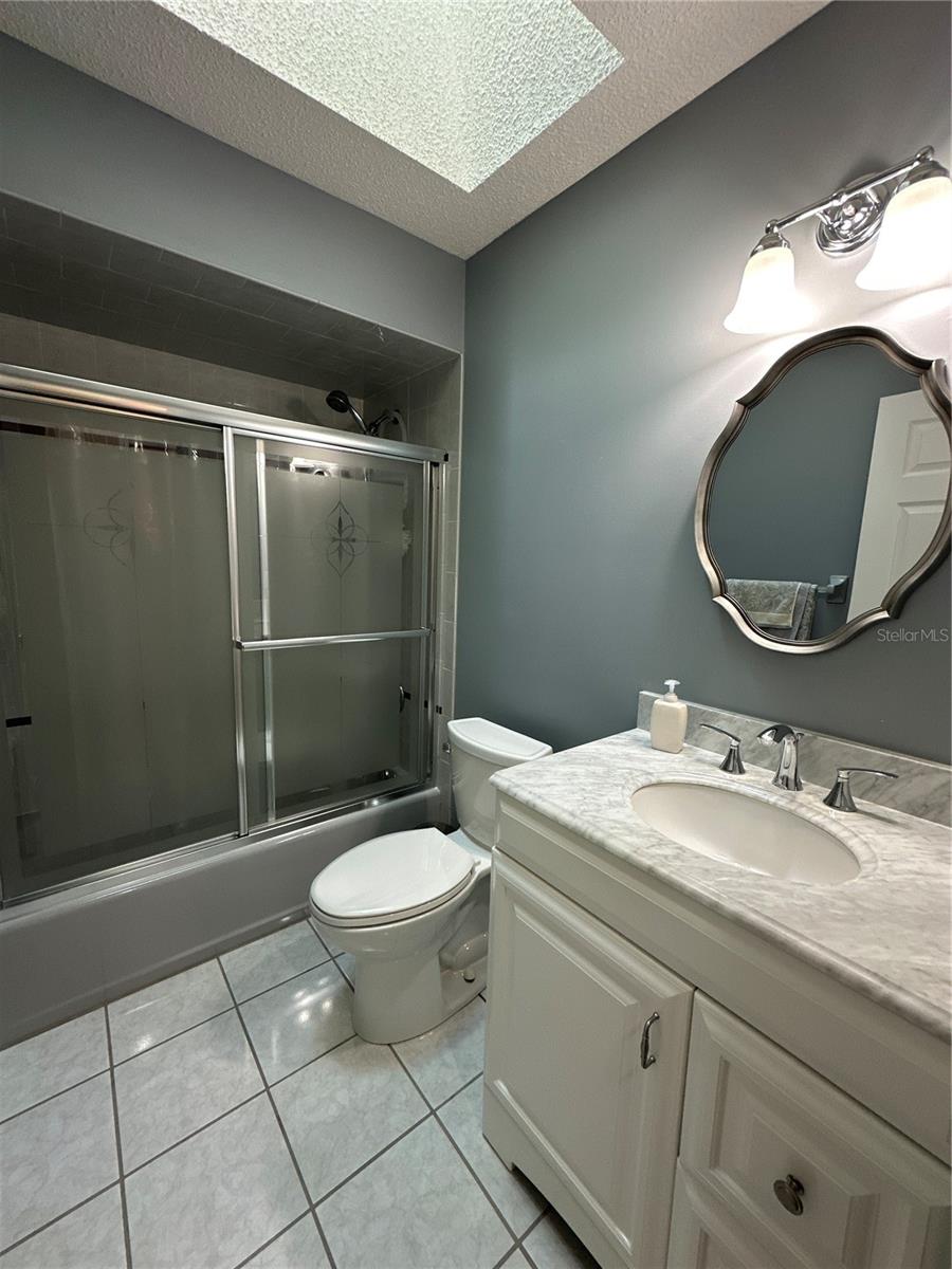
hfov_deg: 85.7
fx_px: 513
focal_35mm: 14
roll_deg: -2.4
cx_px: 476
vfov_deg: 102.1
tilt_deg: -7.8
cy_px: 634
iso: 200
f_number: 2.2
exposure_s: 1/60
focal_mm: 2.22
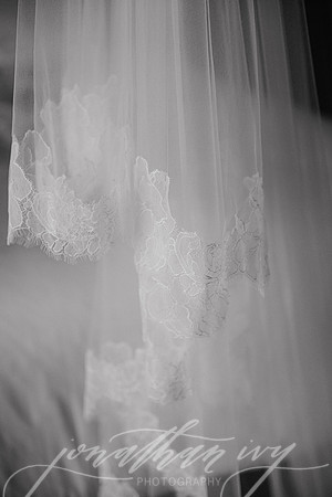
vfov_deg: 31.0
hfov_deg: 20.9
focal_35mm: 65
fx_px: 899
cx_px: 166
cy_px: 248
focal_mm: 65
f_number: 2.8
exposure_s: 1/200
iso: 560
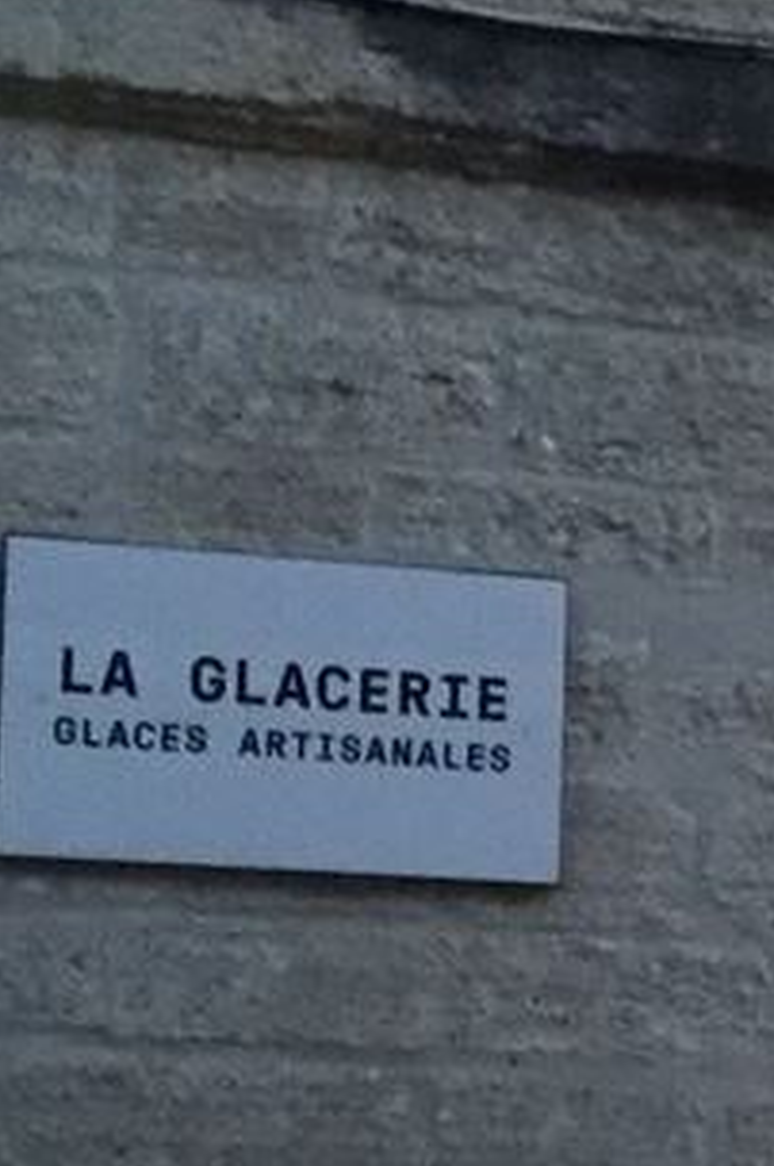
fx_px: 5139
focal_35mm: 159
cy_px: 1085
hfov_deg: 7.0
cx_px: 2878
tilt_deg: +6.0
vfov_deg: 12.8
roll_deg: -0.1
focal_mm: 4.15
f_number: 2.2
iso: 320
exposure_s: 1/33
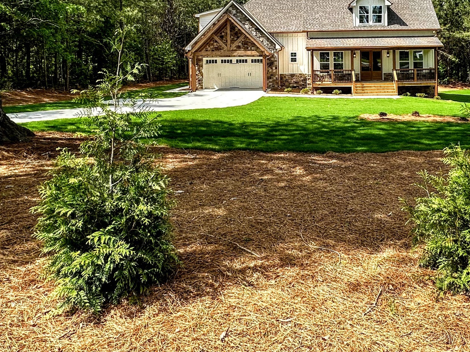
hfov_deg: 52.5
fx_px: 462
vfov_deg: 39.6
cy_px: 56
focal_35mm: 34
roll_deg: +0.7
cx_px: 327
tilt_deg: -0.4
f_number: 2.2
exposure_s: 1/1383
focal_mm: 2.22
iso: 40
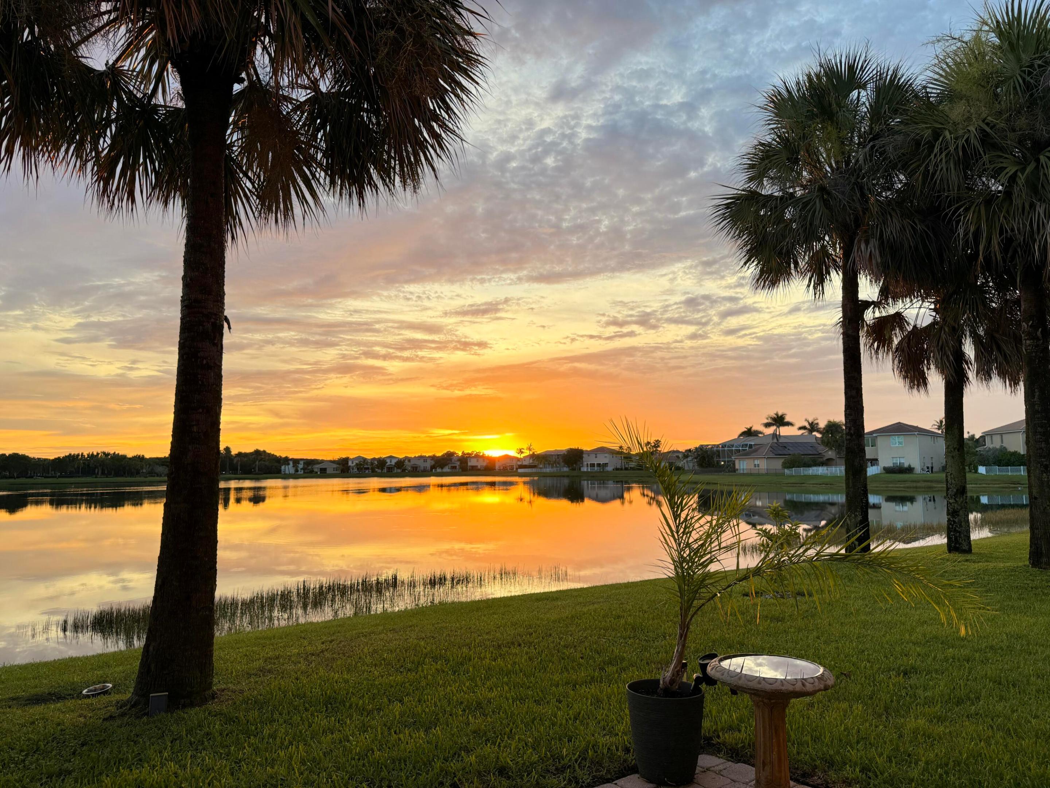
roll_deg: +0.9
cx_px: 525
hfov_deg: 71.6
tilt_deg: +6.2
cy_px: 394
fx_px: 728
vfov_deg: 56.8
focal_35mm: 24
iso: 200
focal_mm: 6.76
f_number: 1.78
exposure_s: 1/243
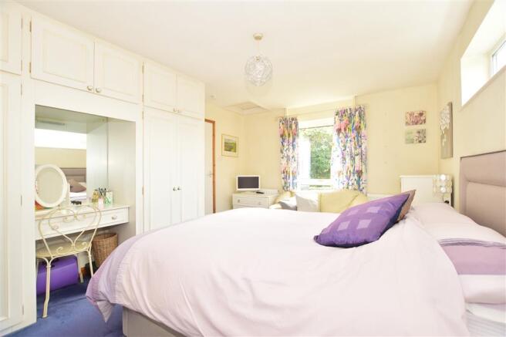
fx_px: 211
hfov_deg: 100.4
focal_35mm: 15
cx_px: 253
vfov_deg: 77.3
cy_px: 168
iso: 500
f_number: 5.6
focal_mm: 10
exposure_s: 1/60
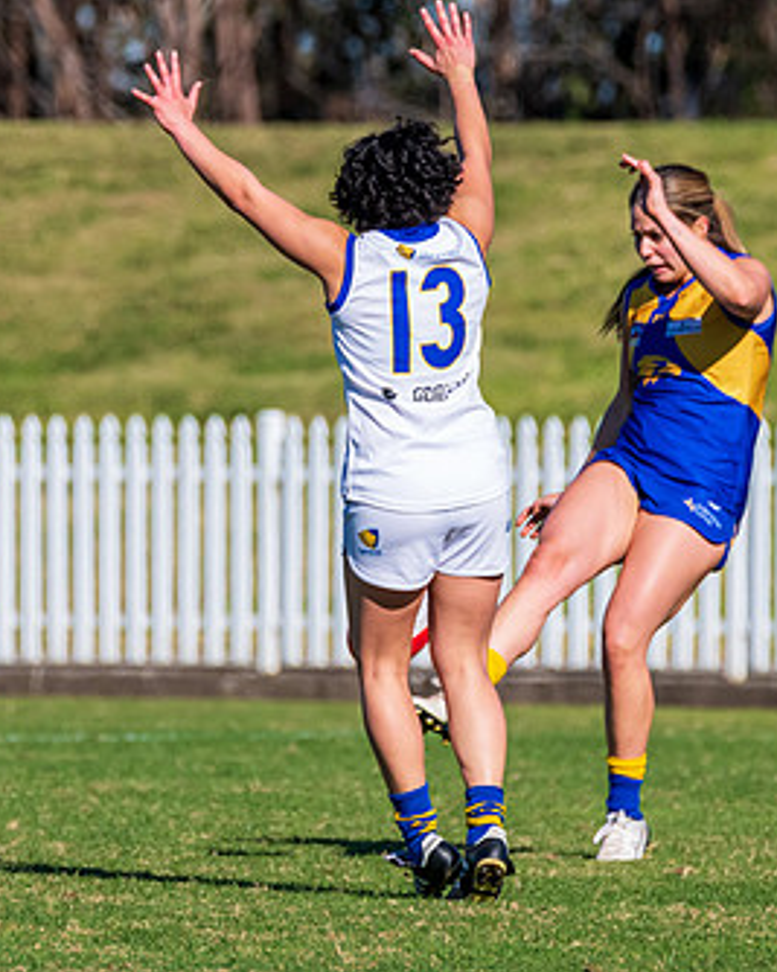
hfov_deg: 1.4
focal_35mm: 1135
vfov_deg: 1.7
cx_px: 245
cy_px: 387
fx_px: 32641
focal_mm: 550
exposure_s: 1/2000
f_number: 11
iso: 800
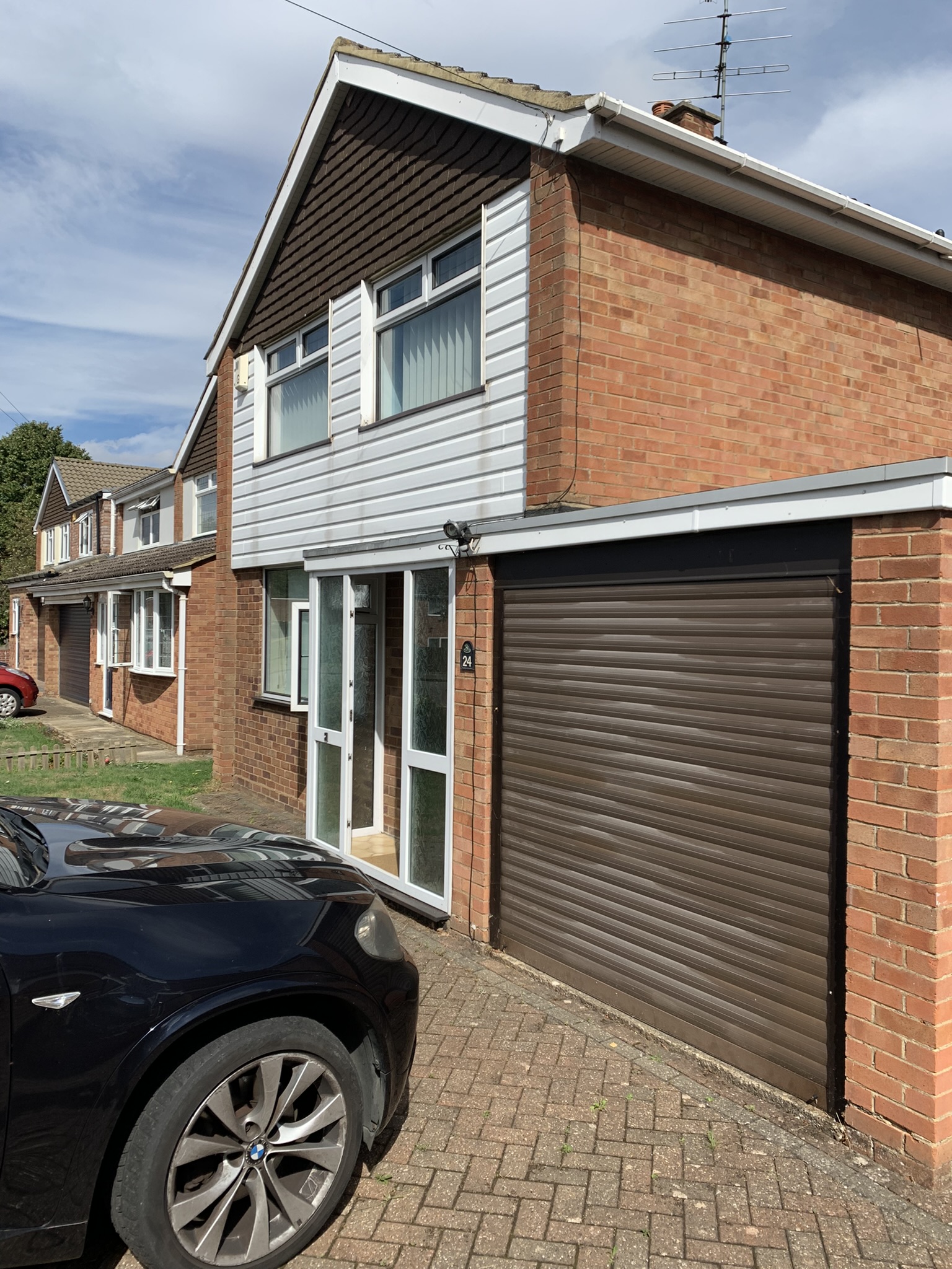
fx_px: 953
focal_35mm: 26
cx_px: 476
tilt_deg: +1.5
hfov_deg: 53.1
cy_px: 634
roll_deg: +0.0
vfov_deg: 67.3
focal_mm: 4.25
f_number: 1.8
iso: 25
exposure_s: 1/2994
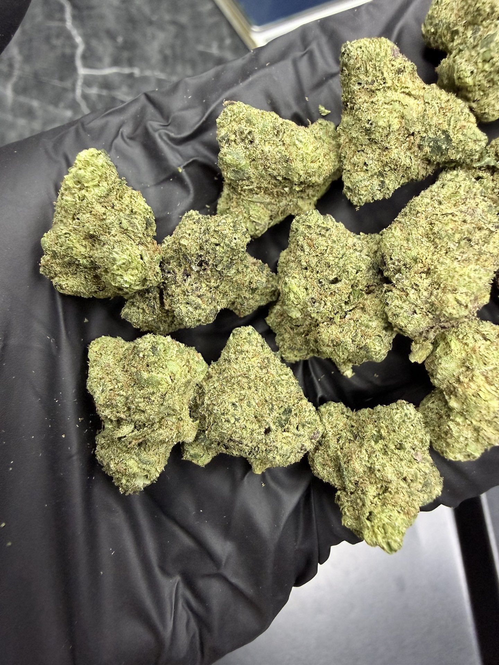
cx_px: 250
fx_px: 461
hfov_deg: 56.8
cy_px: 332
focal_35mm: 24
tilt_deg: -67.6
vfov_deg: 71.6
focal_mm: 2.22
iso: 320
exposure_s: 1/72
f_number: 2.2
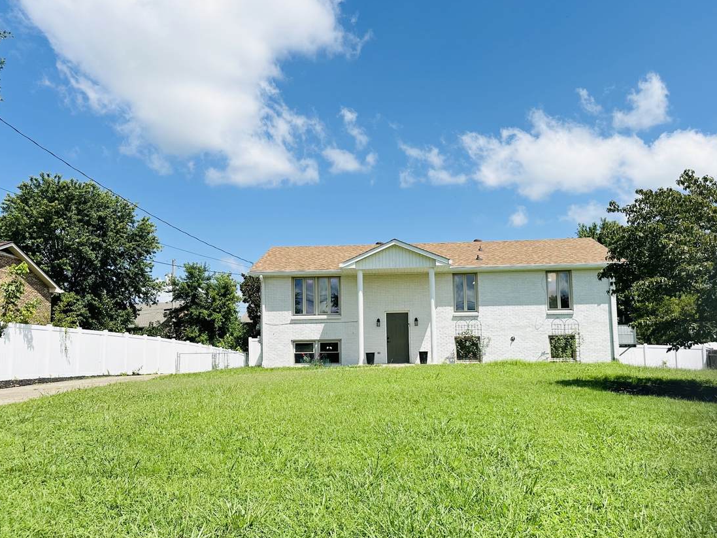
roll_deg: +1.4
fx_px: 580
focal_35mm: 28
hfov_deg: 63.3
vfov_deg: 49.6
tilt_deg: +6.2
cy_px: 301
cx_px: 388
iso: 80
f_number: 1.78
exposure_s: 1/5848
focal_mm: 6.86
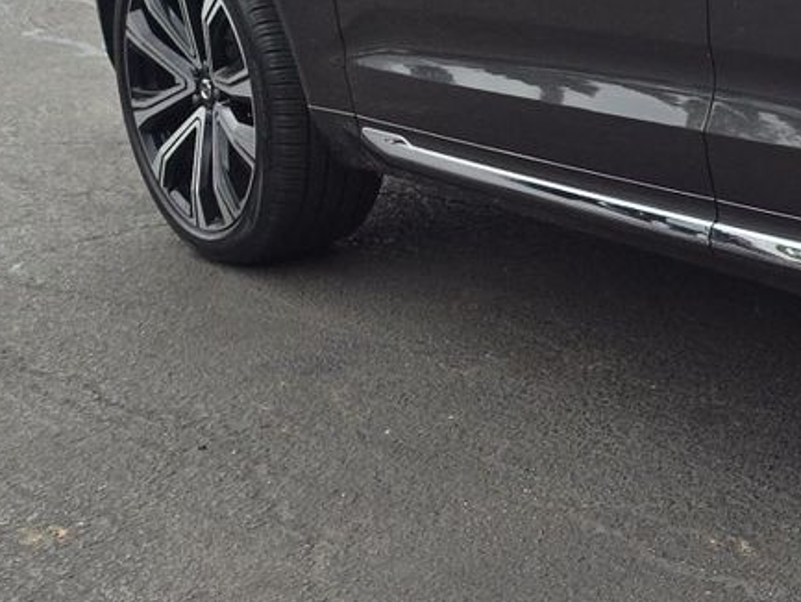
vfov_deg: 16.9
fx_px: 1967
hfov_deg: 19.6
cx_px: 1247
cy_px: -50
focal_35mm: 85
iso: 63
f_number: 1.4
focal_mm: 6.5
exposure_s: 1/3066
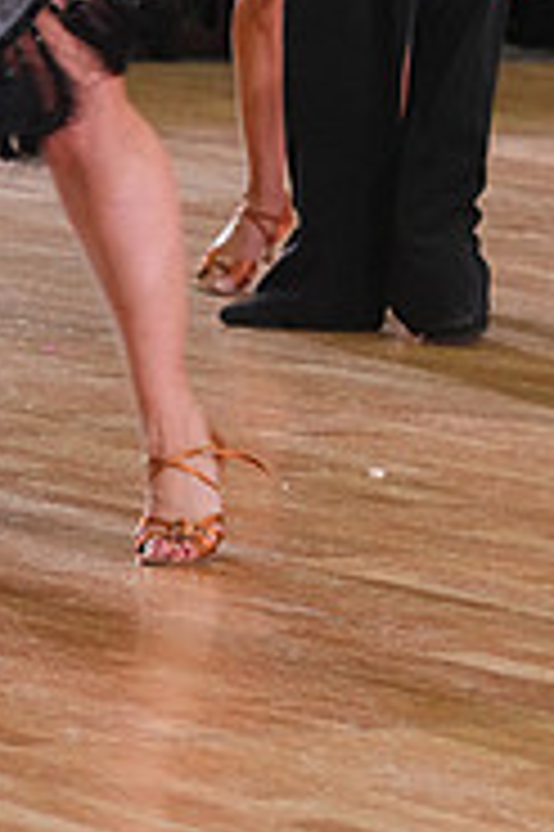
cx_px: -263
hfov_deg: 4.3
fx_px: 7261
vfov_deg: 6.5
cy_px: -342
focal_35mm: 314
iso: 2500
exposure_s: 1/200
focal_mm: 100
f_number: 5
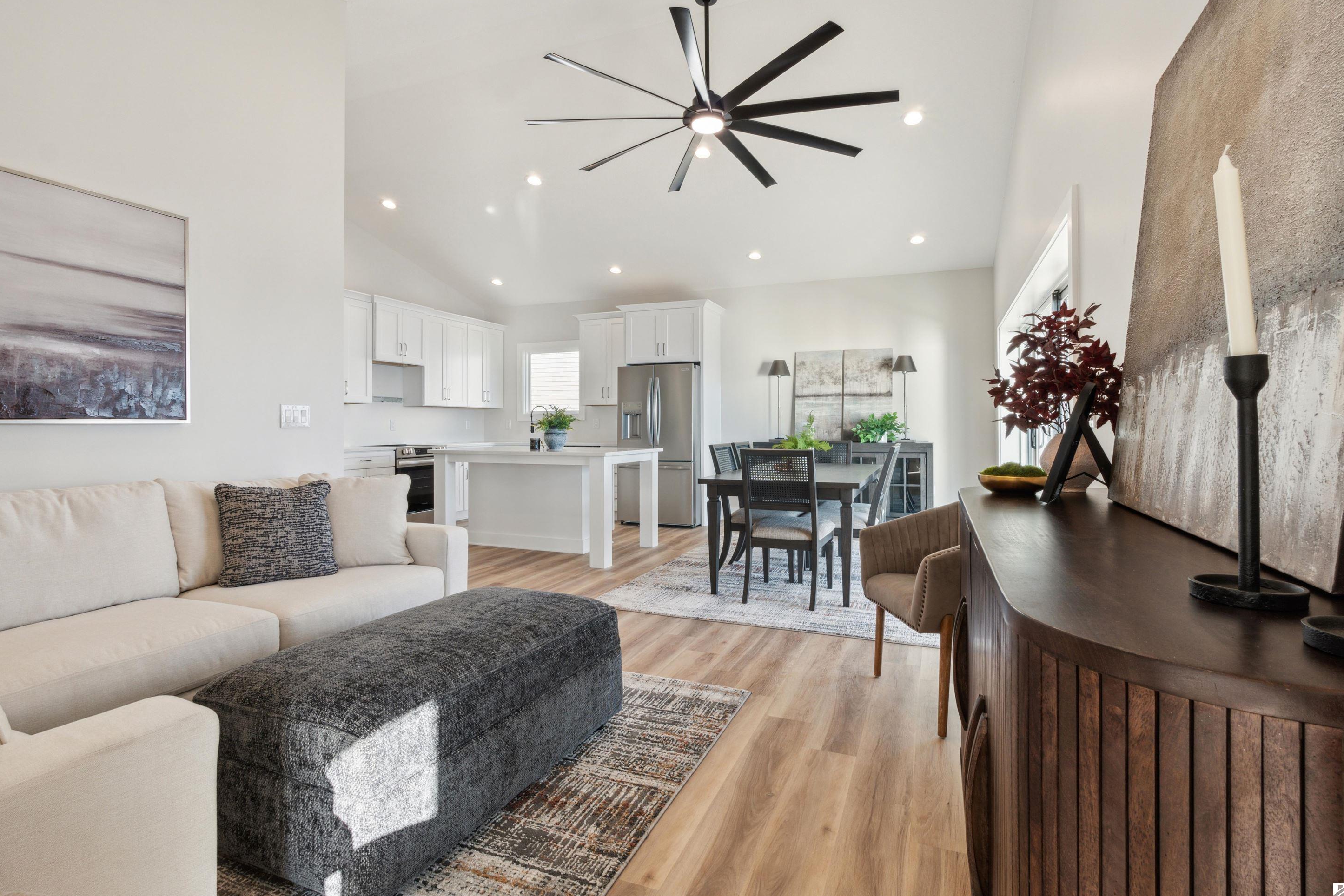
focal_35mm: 18
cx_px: 653
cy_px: 434
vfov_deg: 68.8
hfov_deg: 91.5
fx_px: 655
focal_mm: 11
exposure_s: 1/13
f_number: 10
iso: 100
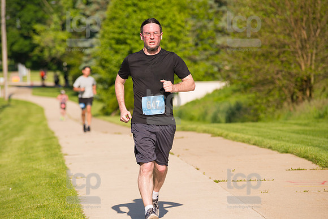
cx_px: 164
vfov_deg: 6.9
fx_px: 1823
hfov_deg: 10.3
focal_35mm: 200
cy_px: 110
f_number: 5.6
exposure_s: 1/2000
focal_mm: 200
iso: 400
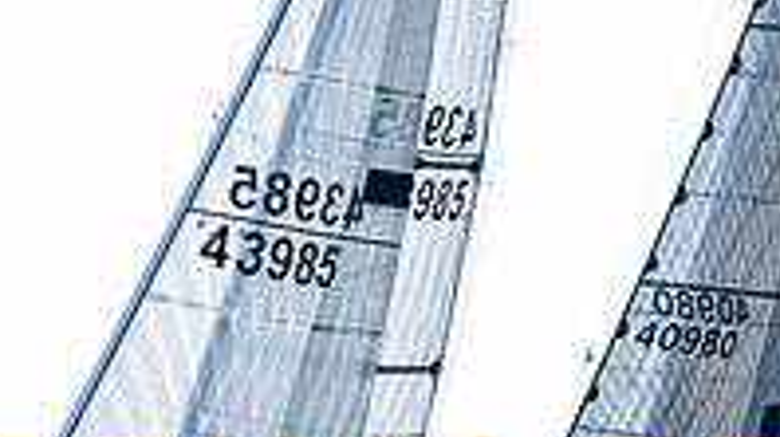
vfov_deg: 0.8
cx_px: 232
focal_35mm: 1457
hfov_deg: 1.5
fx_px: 30110
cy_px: 470
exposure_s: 1/4000
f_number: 5
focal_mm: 300
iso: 250
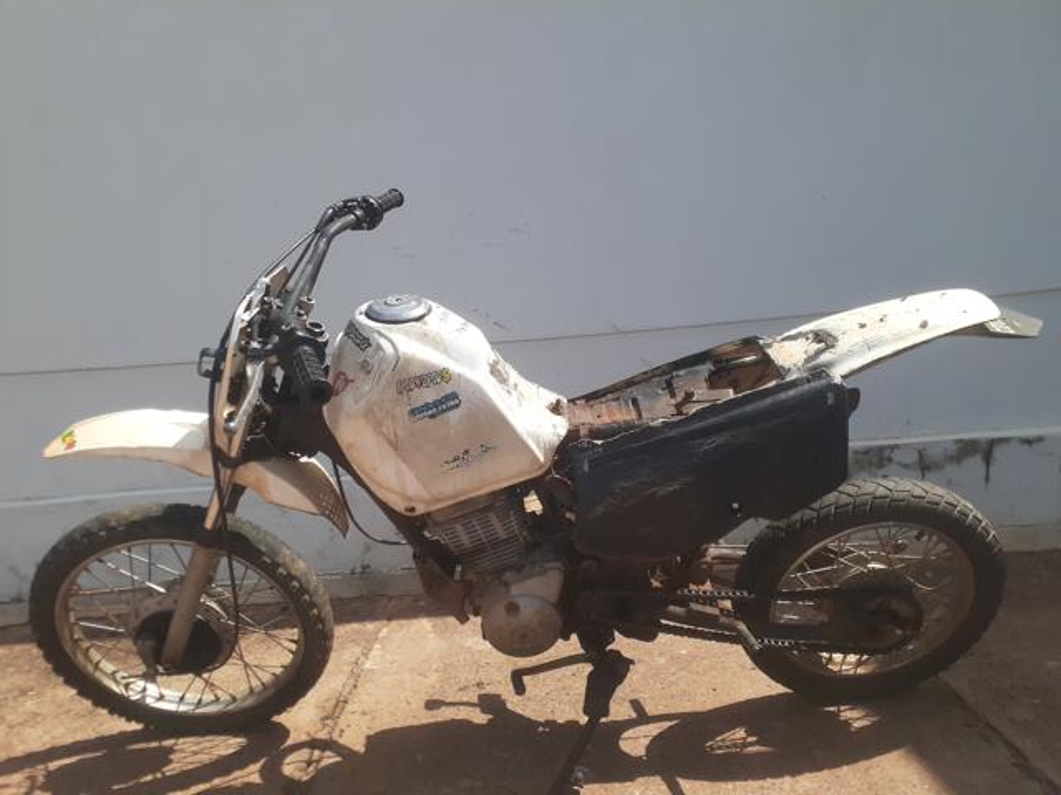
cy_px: 398
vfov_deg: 51.4
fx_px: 828
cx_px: 530
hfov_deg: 65.3
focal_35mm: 27
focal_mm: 3.6
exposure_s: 1/1297
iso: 40
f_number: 1.9
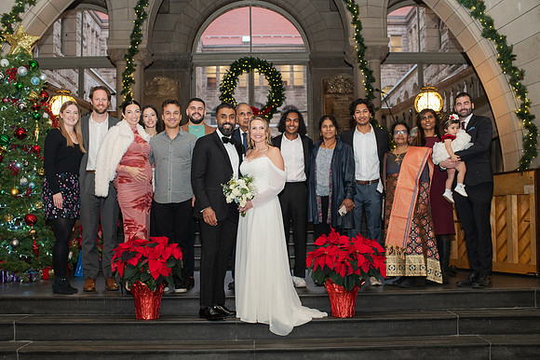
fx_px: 597
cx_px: 262
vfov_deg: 33.5
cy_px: 198
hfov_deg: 48.6
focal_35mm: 40
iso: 1000
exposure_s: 1/200
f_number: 3.5
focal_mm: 35
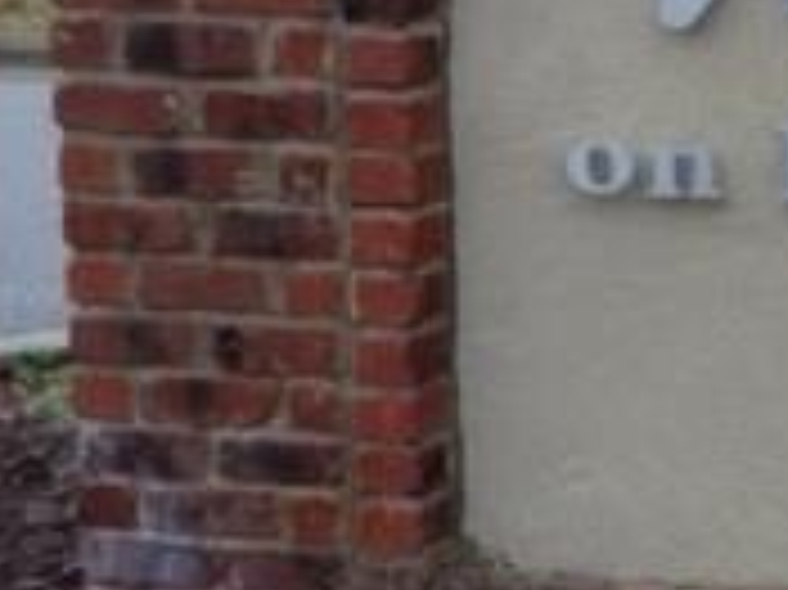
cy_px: 131
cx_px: 1360
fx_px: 2753
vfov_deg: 12.2
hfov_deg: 14.6
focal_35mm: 121
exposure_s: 1/306
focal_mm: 4.12
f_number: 2.4
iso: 50
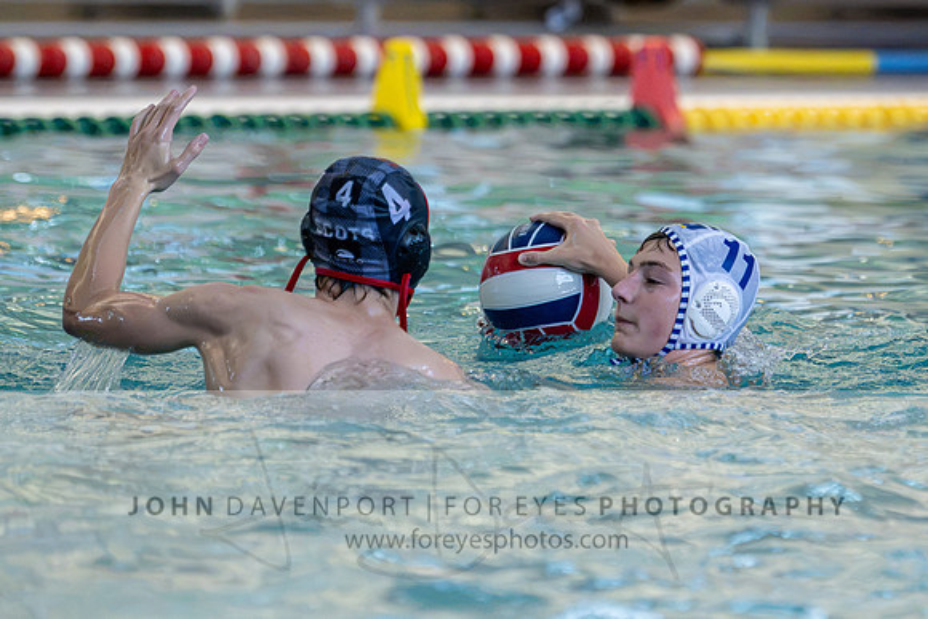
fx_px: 9382
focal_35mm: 364
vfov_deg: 3.8
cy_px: 107
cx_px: 686
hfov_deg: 5.7
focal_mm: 220
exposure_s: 1/1000
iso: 10000
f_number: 4
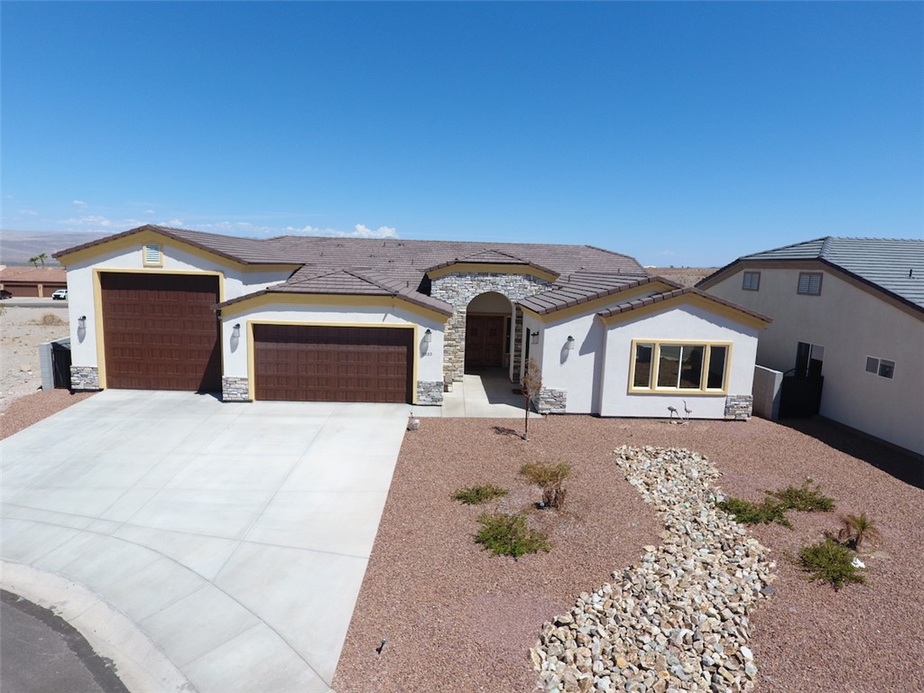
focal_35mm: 20
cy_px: 346
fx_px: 534
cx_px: 462
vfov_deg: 66.0
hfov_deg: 81.7
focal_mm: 3.61
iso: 100
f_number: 2.8
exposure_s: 1/1111
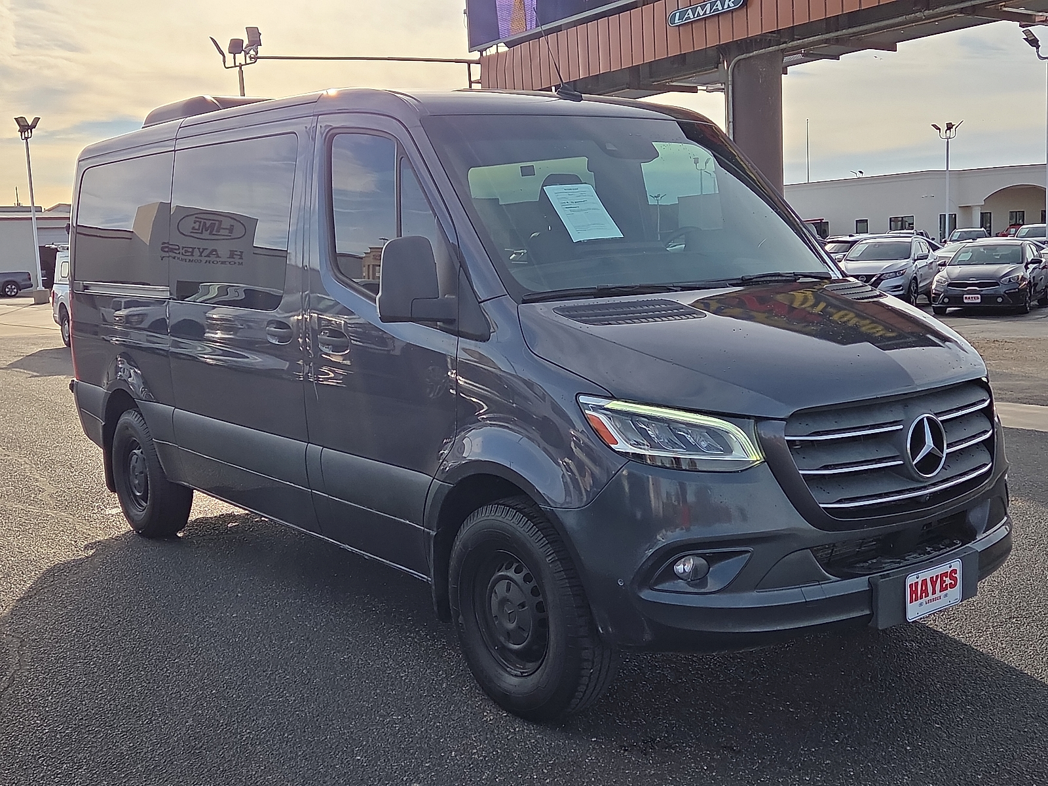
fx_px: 1181
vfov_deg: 36.8
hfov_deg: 47.9
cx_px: 524
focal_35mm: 39
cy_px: 393
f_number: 1.8
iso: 25
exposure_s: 1/2500
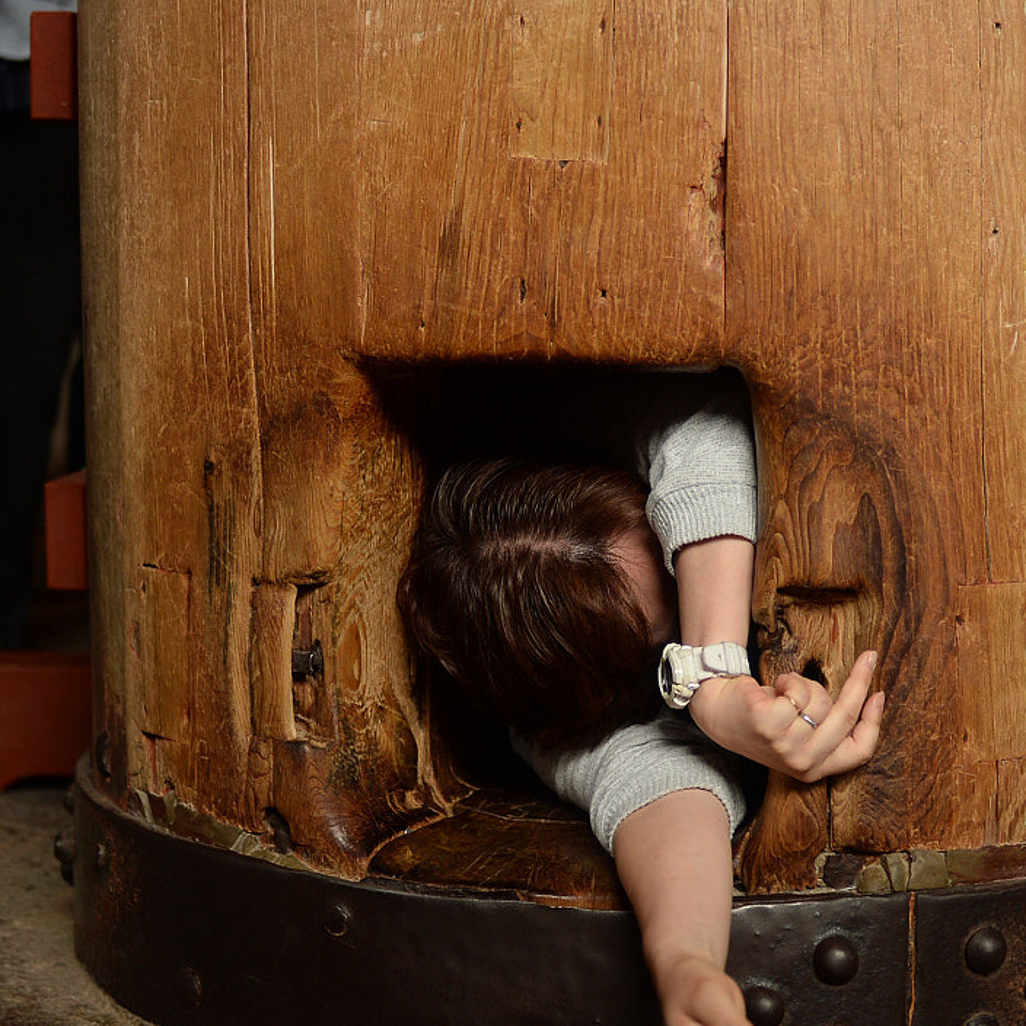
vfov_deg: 20.9
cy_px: 466
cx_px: 614
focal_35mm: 83
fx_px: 2783
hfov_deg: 20.9
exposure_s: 1/125
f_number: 2
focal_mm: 43
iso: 400
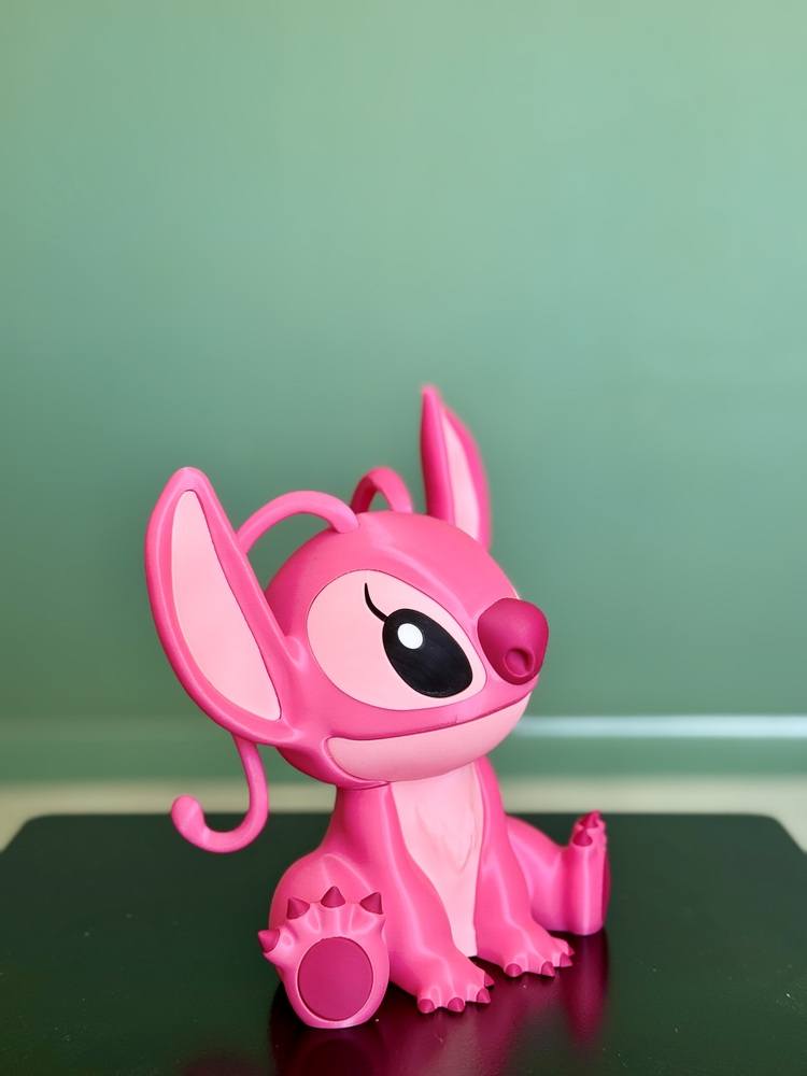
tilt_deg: -6.9
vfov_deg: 39.7
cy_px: 538
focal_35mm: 48
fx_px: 1492
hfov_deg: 30.3
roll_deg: +0.1
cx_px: 404
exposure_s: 1/121
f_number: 1.78
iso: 64
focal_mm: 6.76
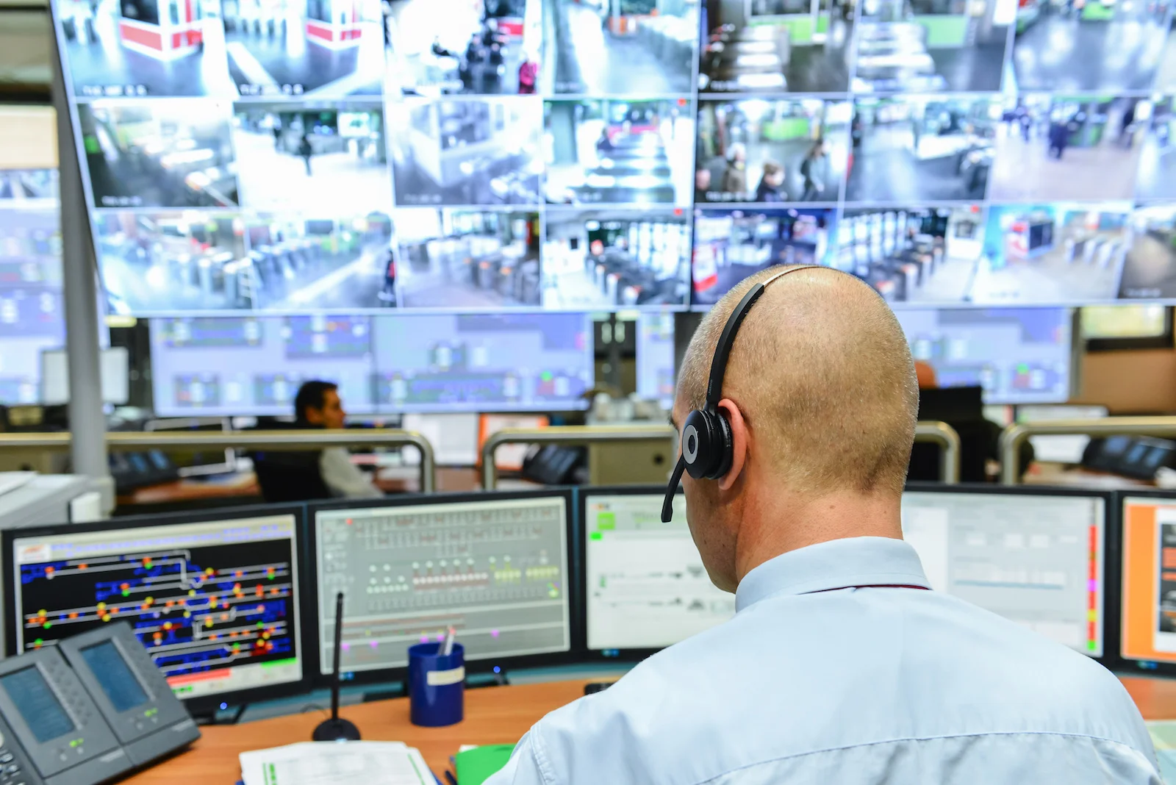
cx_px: 588
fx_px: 1242
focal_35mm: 38
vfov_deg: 35.1
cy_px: 392
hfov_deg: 50.7
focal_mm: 38
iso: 2000
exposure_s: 1/200
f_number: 4.5
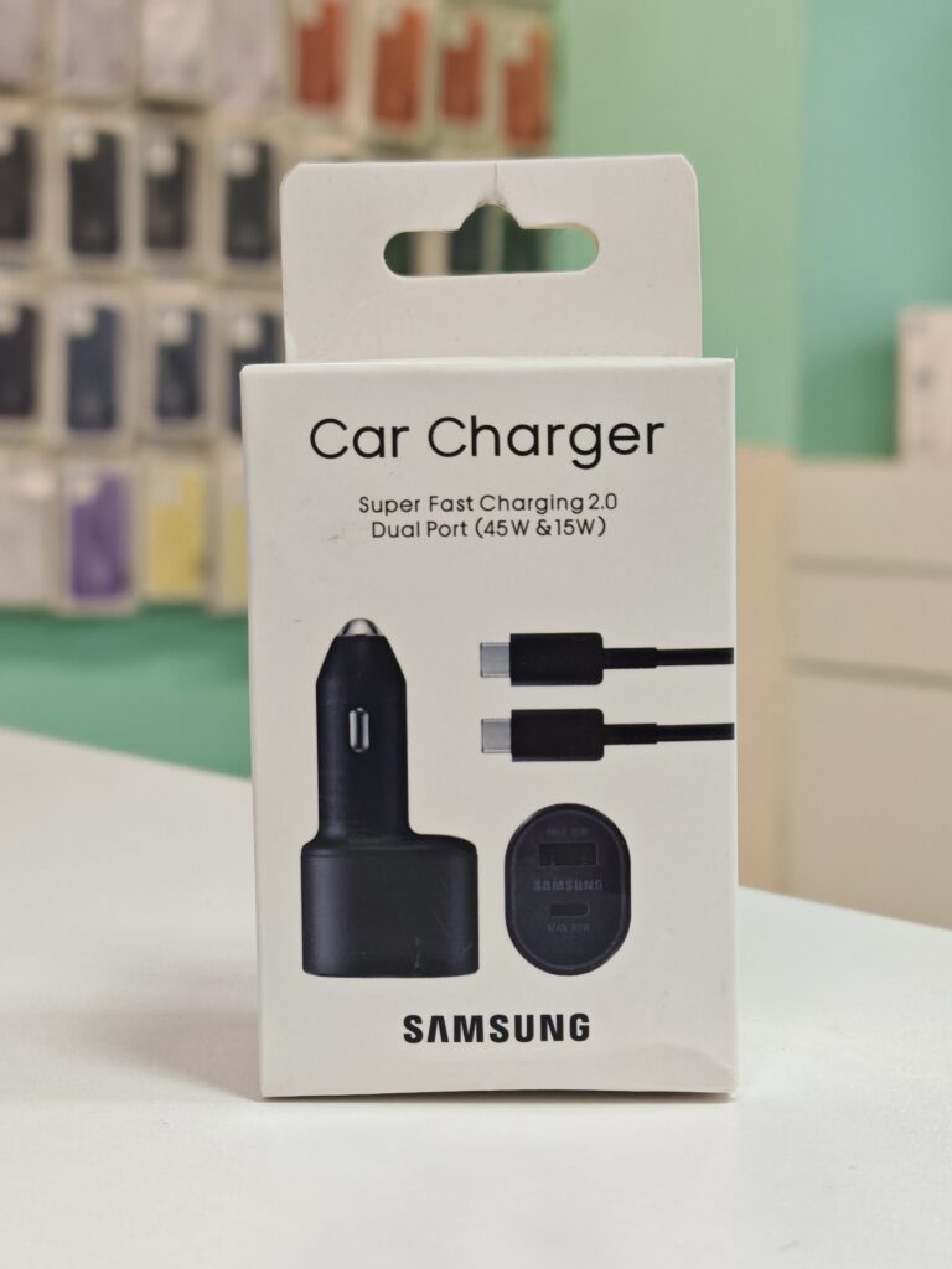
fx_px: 2493
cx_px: 476
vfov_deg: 28.6
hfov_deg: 21.6
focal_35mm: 68
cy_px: 634
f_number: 1.9
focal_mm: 6.67
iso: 200
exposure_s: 1/100
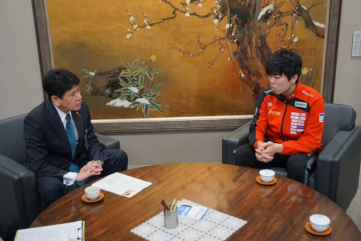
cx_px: 180
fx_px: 406
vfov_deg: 33.0
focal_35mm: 40
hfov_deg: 47.9
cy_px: 120
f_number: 4.5
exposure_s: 1/160
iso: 2500
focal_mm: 27
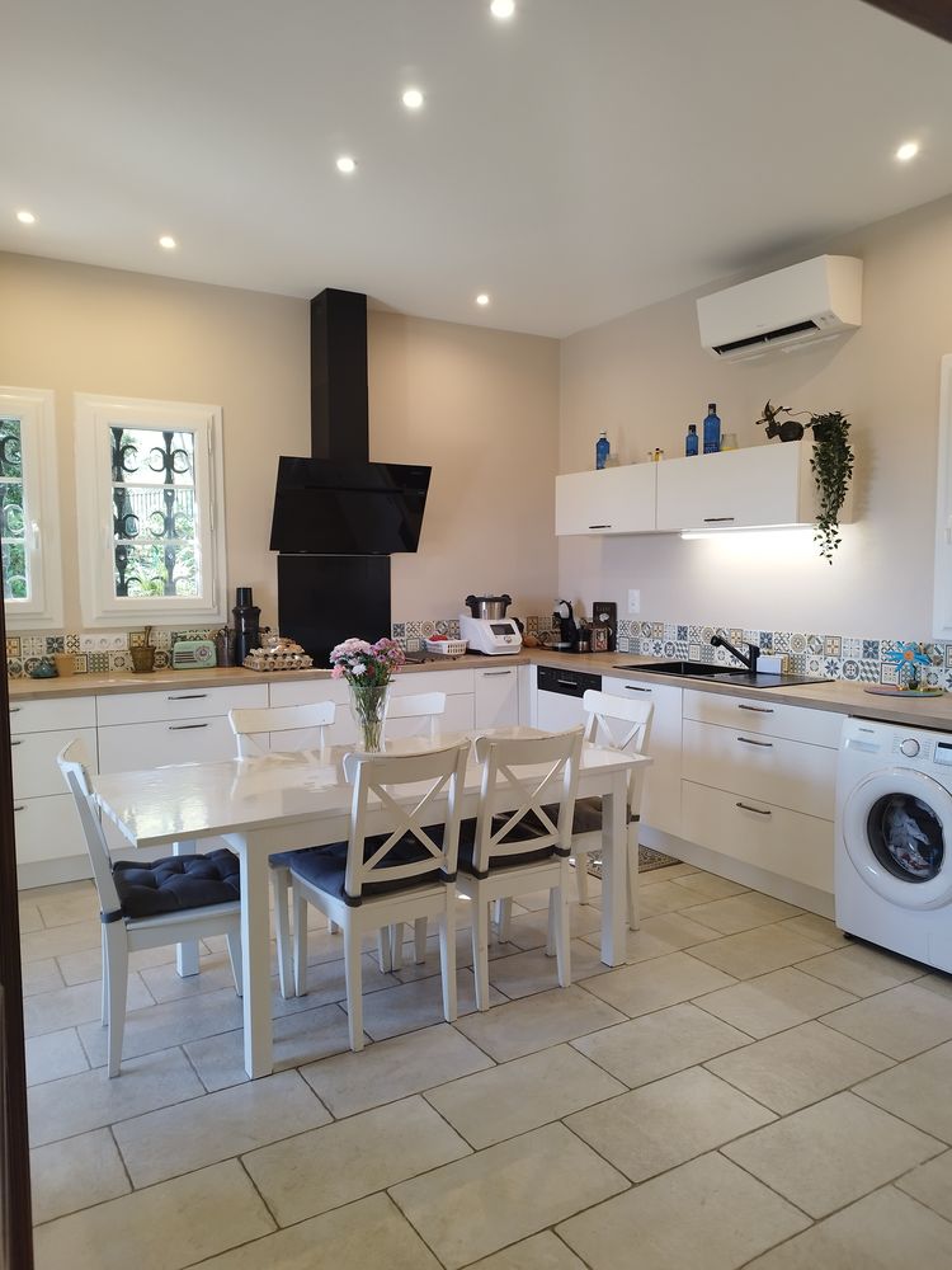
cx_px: 476
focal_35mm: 24
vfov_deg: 71.6
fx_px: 880
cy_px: 635
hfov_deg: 56.8
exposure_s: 1/50
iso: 170
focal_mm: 5.89
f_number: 1.89
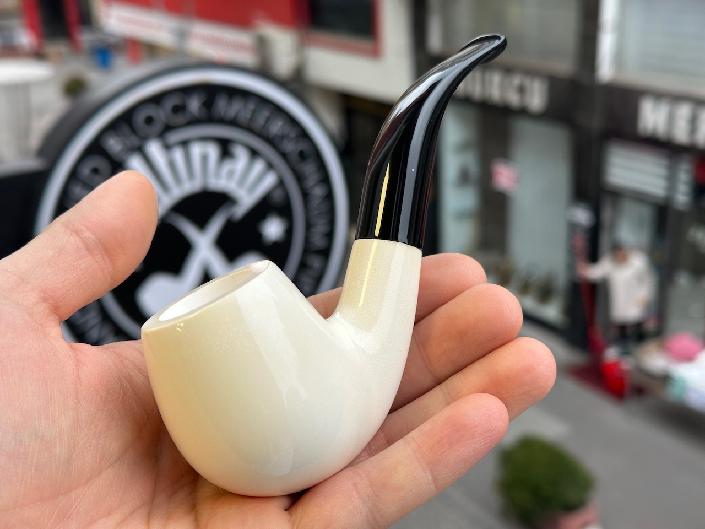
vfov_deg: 30.3
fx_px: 978
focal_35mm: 48
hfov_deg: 39.7
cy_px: 264
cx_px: 352
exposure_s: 1/100
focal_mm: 6.86
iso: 50
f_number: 1.78
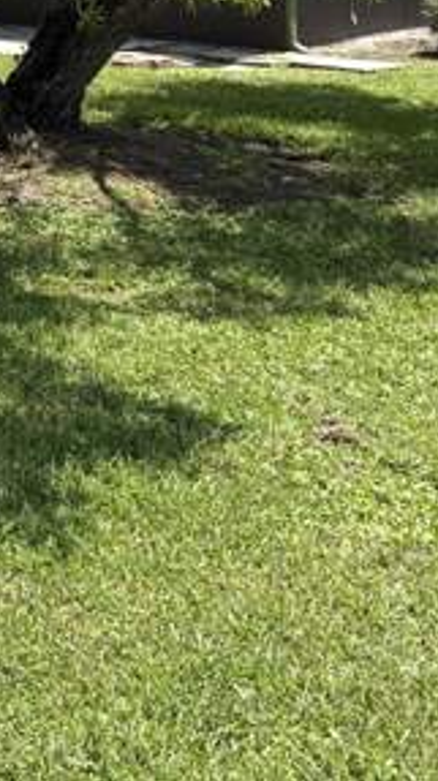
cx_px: -454
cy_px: -30
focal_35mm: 79
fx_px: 1634
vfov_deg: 25.3
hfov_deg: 13.1
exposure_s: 1/1799
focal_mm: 5.96
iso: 50
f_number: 1.6
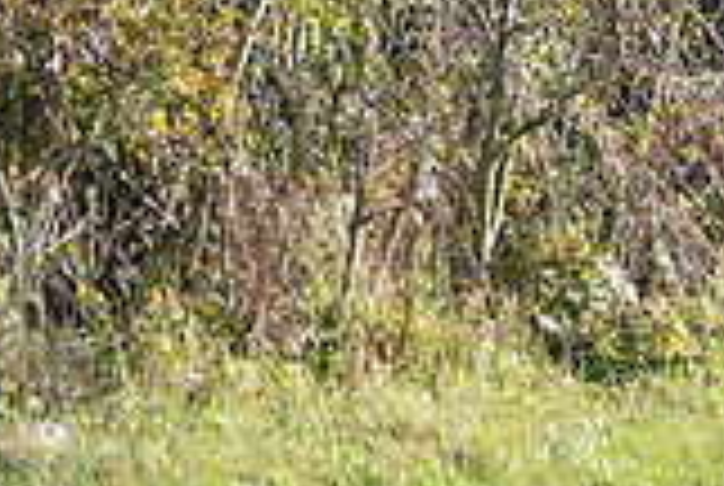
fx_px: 6870
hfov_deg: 5.9
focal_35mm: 341
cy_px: -328
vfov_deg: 4.0
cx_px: 1237
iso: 1000
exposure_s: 1/1250
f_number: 5
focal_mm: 95
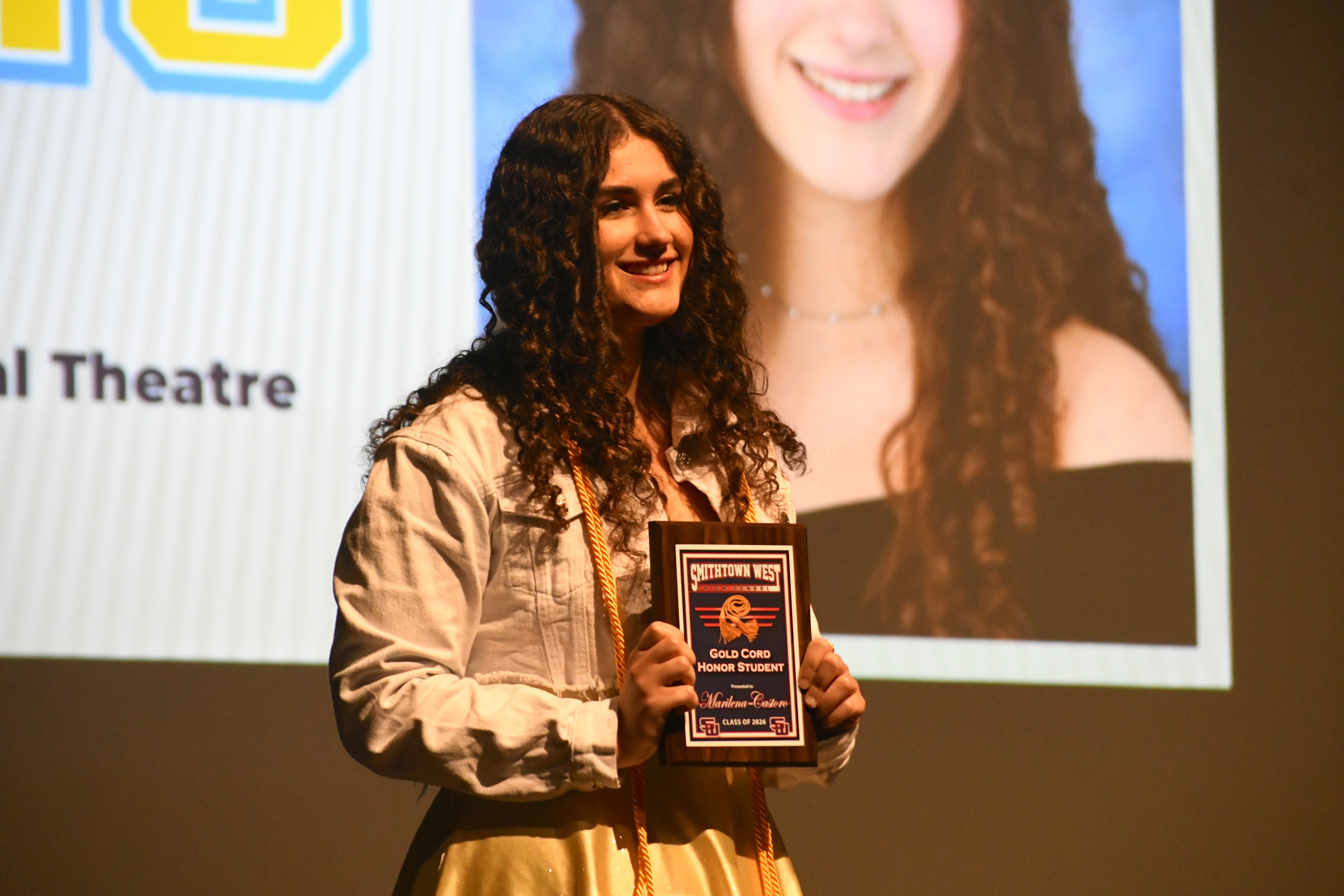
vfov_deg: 5.7
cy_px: 448
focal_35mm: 240
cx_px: 672
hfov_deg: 8.6
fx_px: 8959
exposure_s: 1/200
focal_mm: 160
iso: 5000
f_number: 7.1
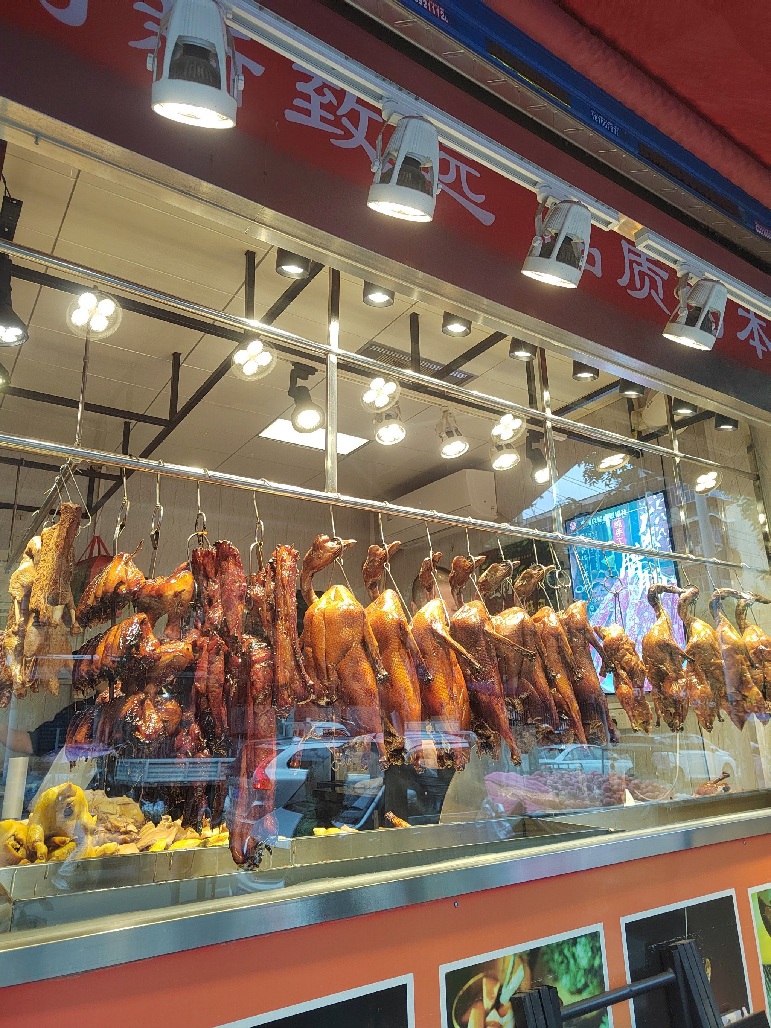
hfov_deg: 58.9
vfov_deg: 73.9
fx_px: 683
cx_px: 386
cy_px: 514
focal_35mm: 23
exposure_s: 1/100
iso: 466
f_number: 1.9
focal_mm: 5.52
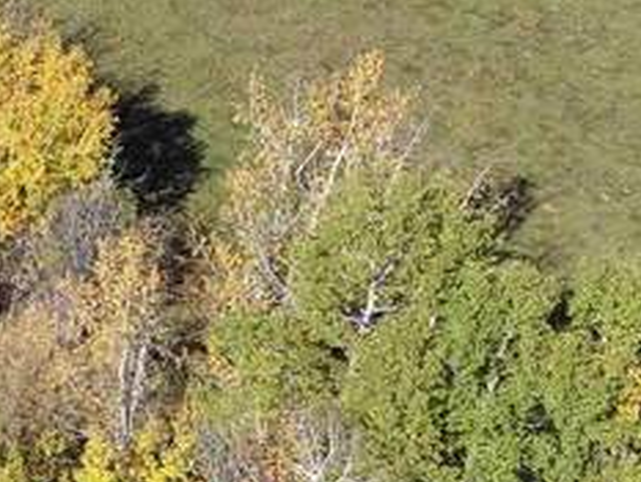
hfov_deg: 11.9
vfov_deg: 11.1
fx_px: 2446
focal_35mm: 132
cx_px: -935
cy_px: -52
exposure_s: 1/3000
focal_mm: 8.67
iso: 150
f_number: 1.8
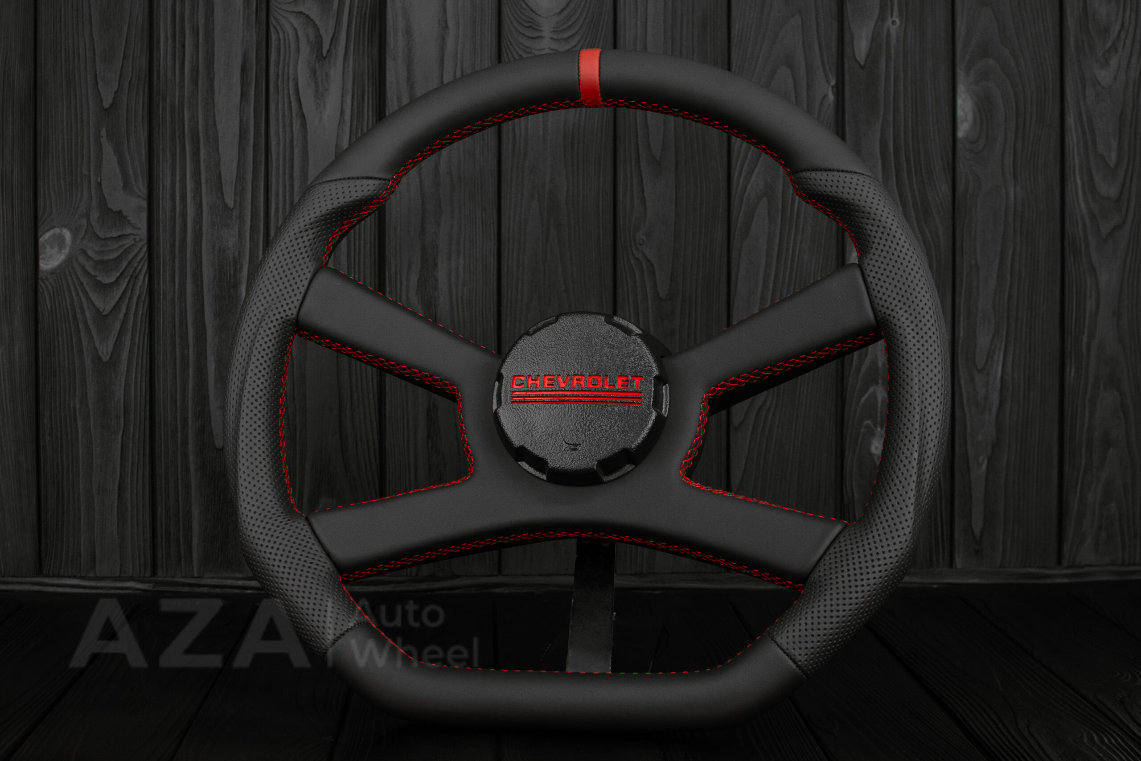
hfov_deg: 37.8
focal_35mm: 52
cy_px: 380
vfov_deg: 25.8
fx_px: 1664
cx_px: 570
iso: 500
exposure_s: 1/125
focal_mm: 35
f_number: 6.3
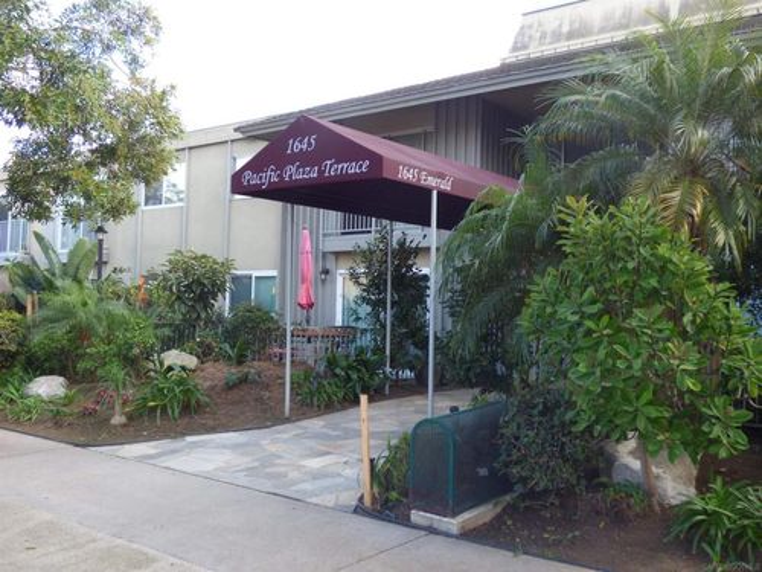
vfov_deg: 39.7
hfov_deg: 51.4
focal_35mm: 36
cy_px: 286
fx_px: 792
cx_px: 381
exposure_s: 1/80
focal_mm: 6.18
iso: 100
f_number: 3.4
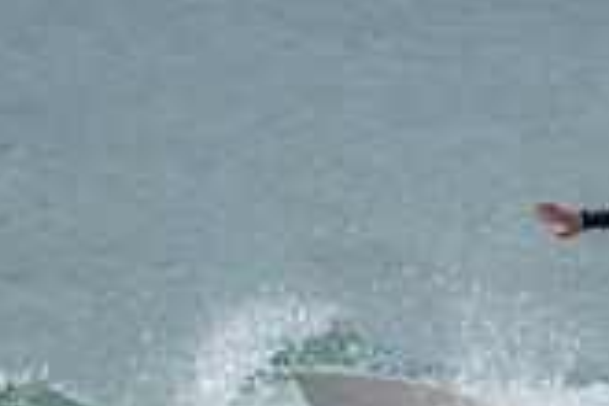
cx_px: 646
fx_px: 47651
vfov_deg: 0.5
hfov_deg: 0.7
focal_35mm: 2817
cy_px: 563
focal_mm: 800
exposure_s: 1/1600
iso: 1400
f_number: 11
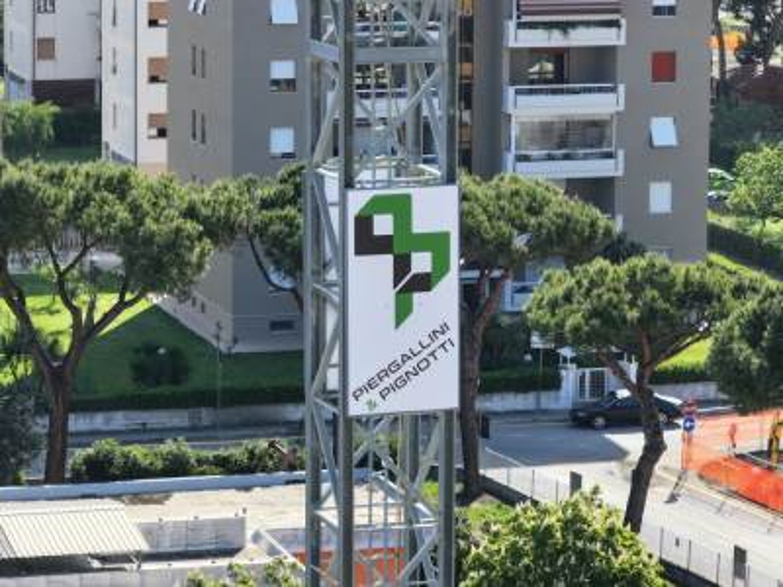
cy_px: 294
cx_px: 392
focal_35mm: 166
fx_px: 3755
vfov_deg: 8.9
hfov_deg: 11.9
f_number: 3.4
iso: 100
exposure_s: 1/240
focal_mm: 30.71
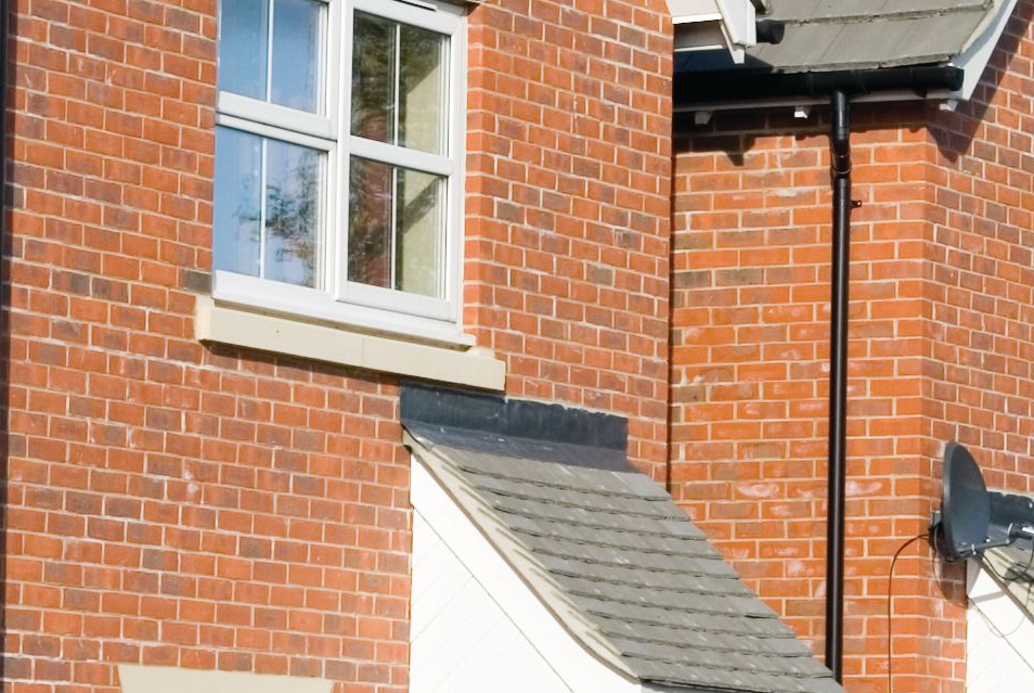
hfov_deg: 9.9
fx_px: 5954
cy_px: 512
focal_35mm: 207
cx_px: 560
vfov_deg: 6.7
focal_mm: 34
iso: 100
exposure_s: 1/100
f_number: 5.6
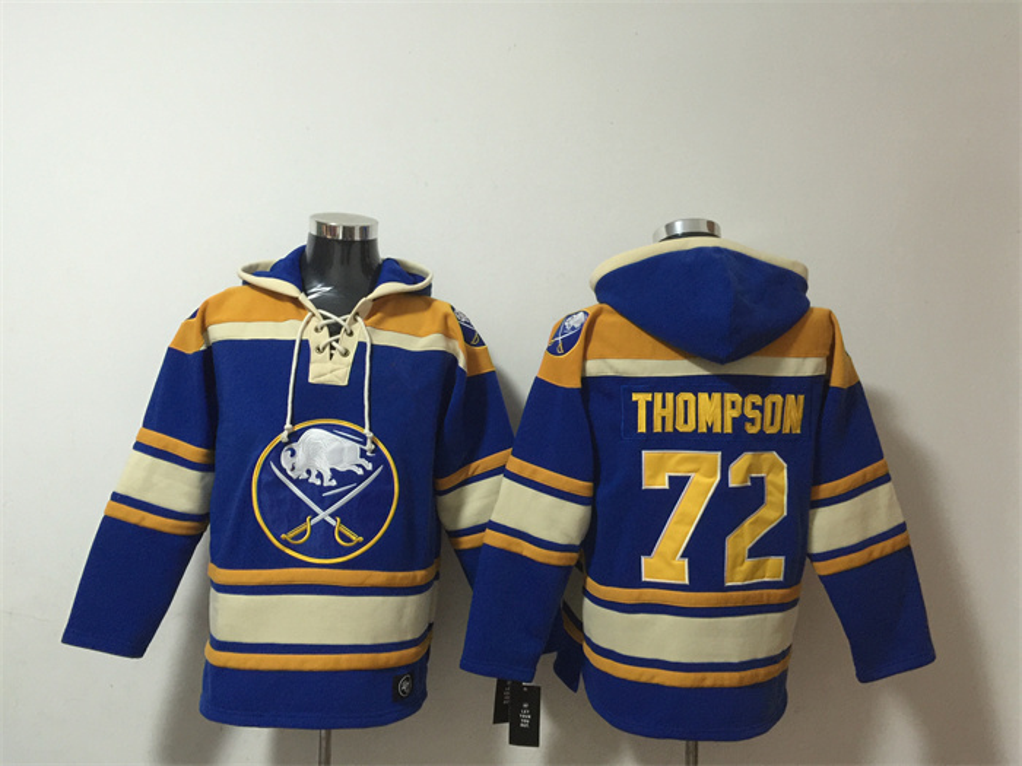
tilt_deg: +0.3
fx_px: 856
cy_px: 383
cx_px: 511
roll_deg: -3.2
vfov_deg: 48.2
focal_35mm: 29
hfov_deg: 61.7
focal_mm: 4.15
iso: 125
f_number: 2.2
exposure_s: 1/10
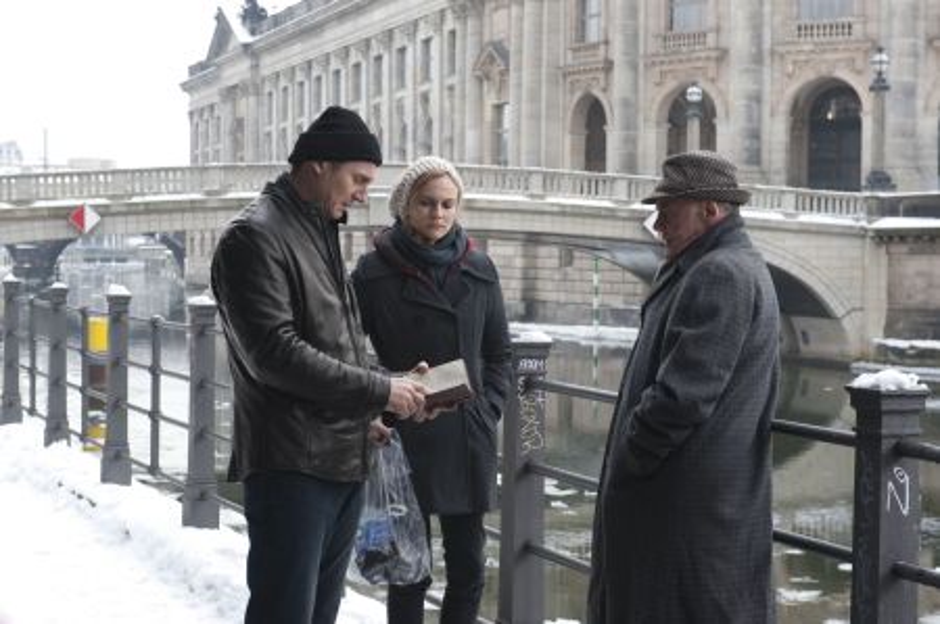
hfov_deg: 28.9
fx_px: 1826
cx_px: 470
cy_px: 312
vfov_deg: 19.4
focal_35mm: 70
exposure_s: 1/125
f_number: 8
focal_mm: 70
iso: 400
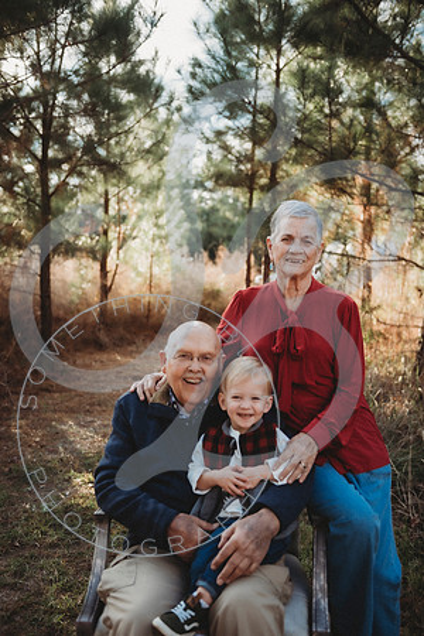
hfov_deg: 31.9
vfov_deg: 46.4
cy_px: 318
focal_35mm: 42
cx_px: 212
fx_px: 742
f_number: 2.8
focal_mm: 42
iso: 100
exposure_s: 1/160
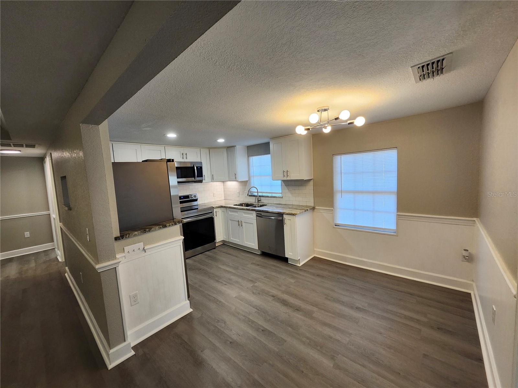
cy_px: 194
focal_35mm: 13
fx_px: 195
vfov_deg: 89.9
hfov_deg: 106.2
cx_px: 259
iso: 125
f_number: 2.2
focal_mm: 1.74
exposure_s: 1/60
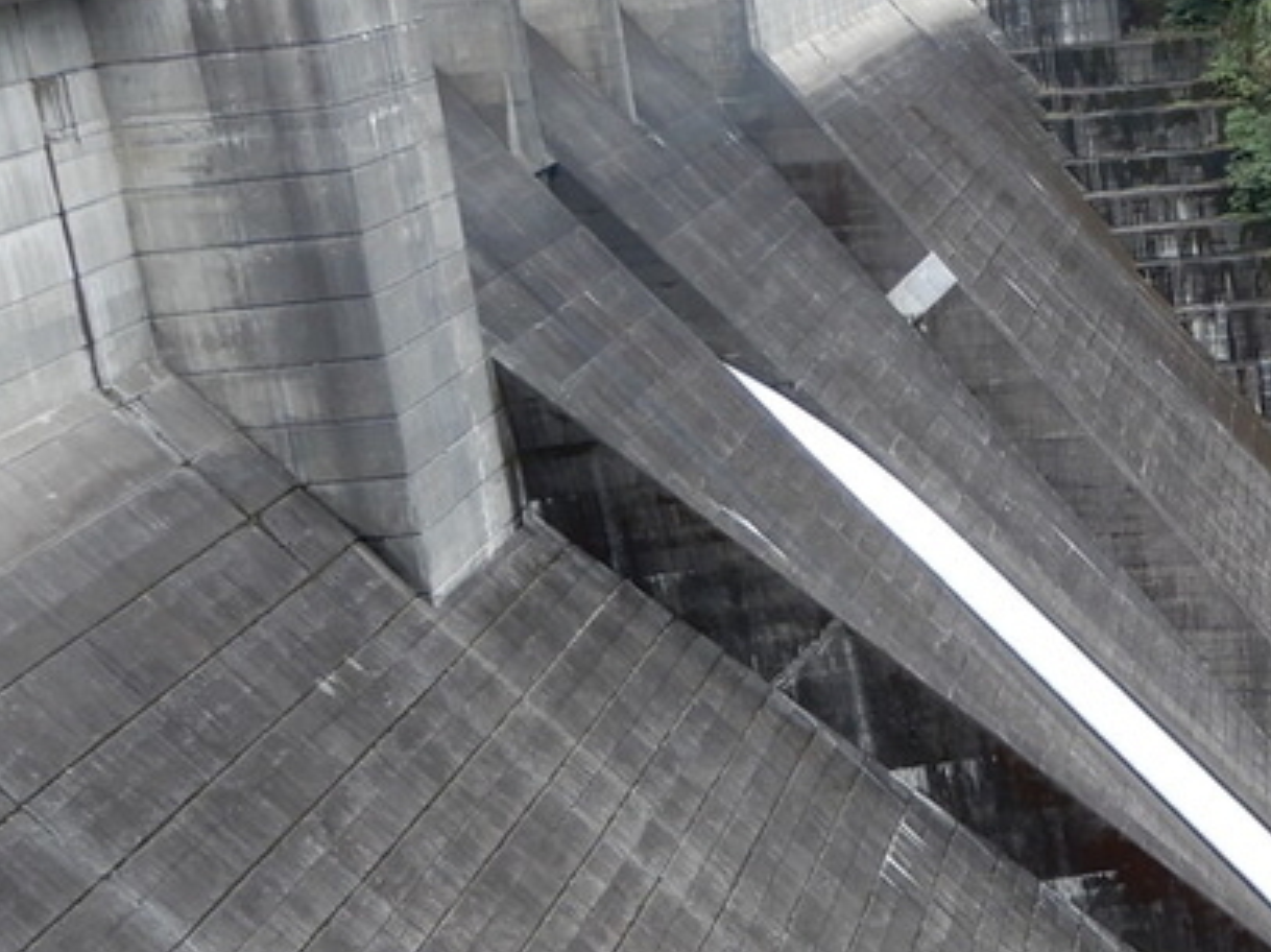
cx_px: 1327
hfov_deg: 25.8
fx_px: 2605
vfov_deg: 20.7
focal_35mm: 71
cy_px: 589
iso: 80
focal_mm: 4.3
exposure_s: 1/160
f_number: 3.4
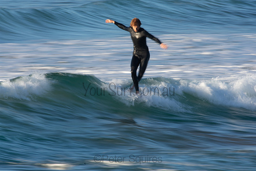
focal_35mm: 750
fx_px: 5334
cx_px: 128
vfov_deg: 1.8
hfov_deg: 2.7
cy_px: 86
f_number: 25
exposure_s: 1/15
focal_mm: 500
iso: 100
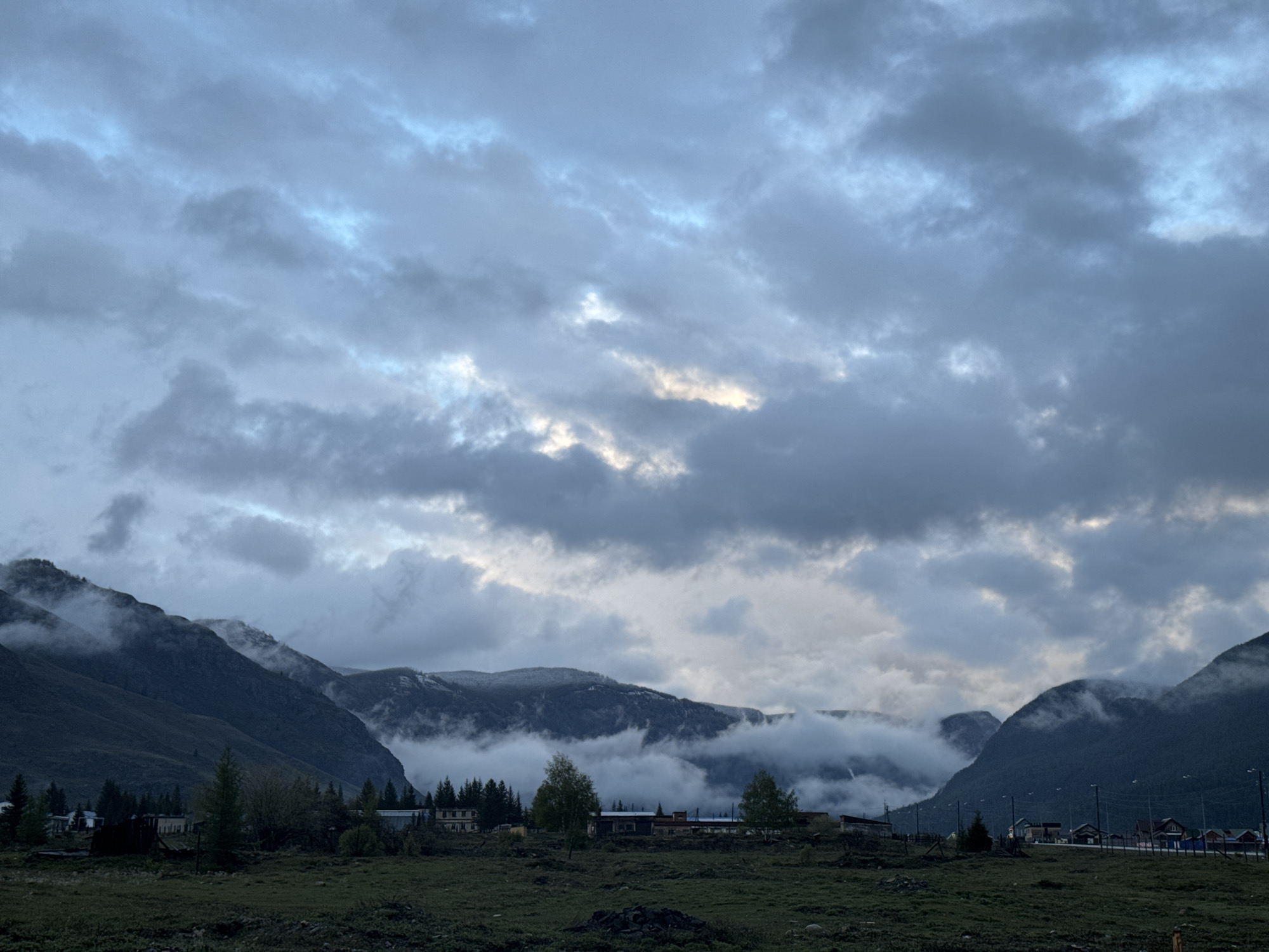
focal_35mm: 48
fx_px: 1760
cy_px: 476
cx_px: 634
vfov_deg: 30.3
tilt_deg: +13.0
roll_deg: +0.3
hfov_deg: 39.7
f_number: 1.78
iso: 64
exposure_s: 1/425
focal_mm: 6.76
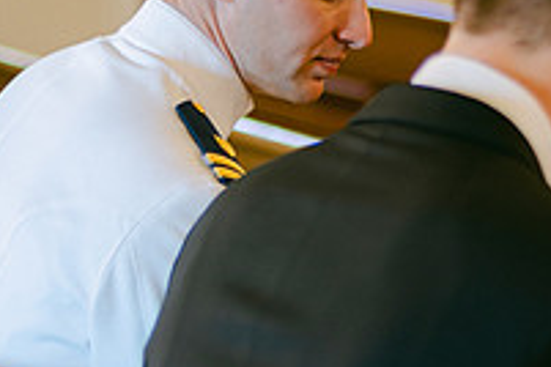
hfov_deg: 12.3
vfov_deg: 8.2
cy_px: 226
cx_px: 367
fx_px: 2556
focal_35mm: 167
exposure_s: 1/40
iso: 64
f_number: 1.4
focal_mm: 58
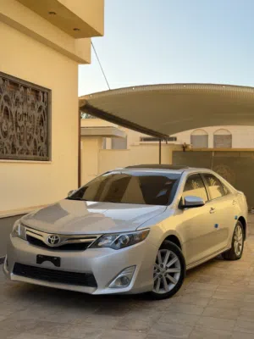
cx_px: 127
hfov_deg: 30.3
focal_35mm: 48
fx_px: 470
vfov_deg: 39.7
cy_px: 170
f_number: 1.78
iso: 100
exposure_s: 1/538
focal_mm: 6.76
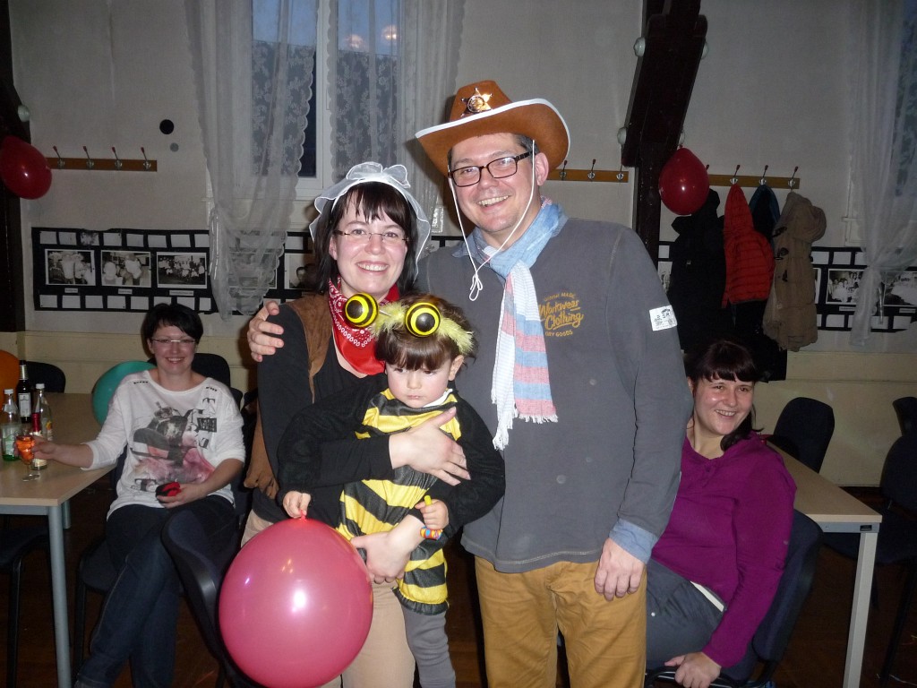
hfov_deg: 60.0
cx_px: 458
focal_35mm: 30
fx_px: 795
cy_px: 344
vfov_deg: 46.8
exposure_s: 1/30
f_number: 3.4
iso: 320
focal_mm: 5
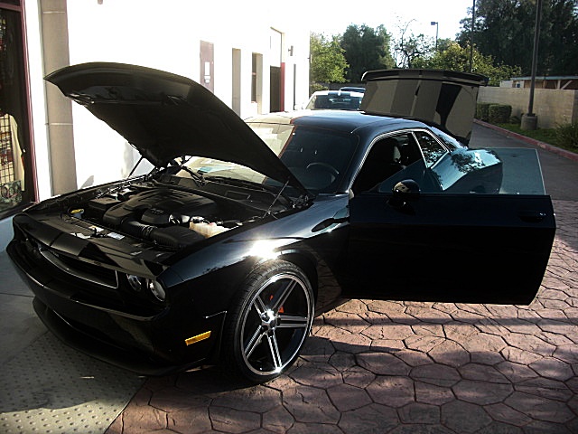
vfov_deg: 39.7
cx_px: 289
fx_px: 601
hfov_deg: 51.4
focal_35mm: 36
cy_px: 217
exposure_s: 1/250
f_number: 2.8
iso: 50
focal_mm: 6.3
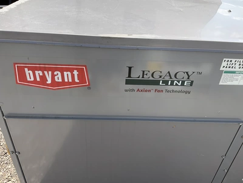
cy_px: 92
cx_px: 122
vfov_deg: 48.2
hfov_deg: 61.7
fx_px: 204
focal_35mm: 29
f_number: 1.8
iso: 25
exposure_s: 1/1076
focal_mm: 3
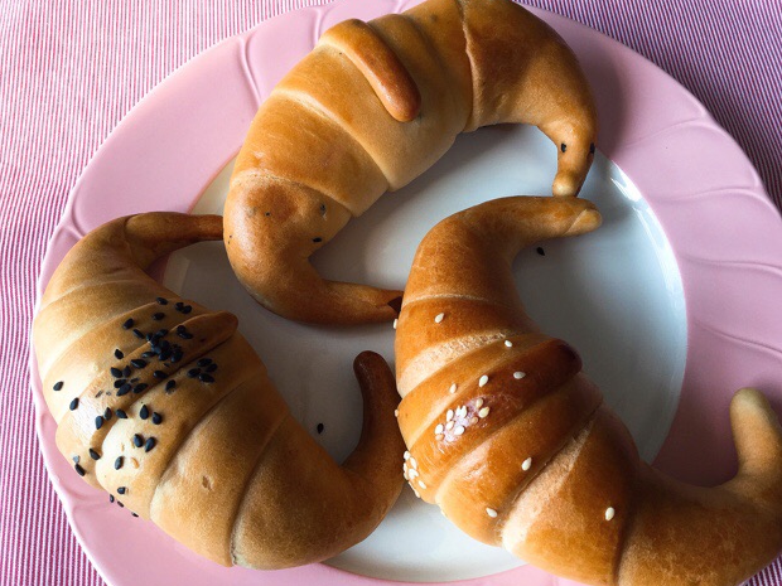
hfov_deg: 56.8
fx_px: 723
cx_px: 399
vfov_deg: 44.2
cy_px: 290
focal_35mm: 32
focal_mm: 3.3
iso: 32
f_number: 2.4
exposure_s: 1/120
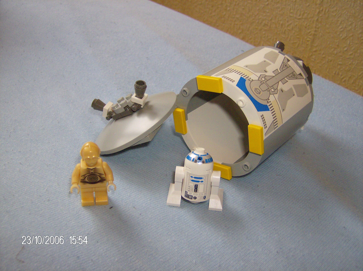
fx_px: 377
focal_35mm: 36
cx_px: 182
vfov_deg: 39.5
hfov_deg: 51.5
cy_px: 136
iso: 200
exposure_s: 1/60
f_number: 2.8
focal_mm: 6
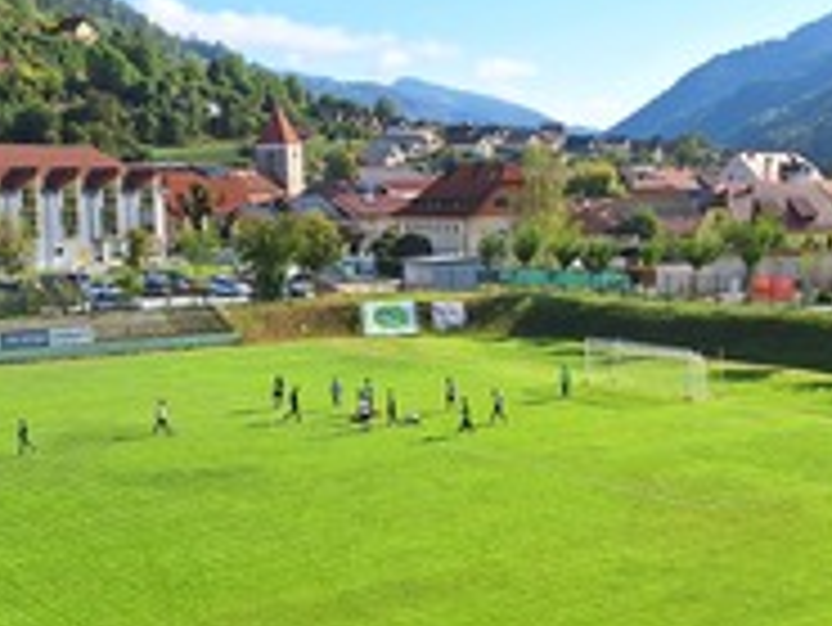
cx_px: 391
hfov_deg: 34.3
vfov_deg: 26.0
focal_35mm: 56
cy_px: 405
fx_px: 1347
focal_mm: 5.54
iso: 40
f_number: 1.8
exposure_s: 1/2364
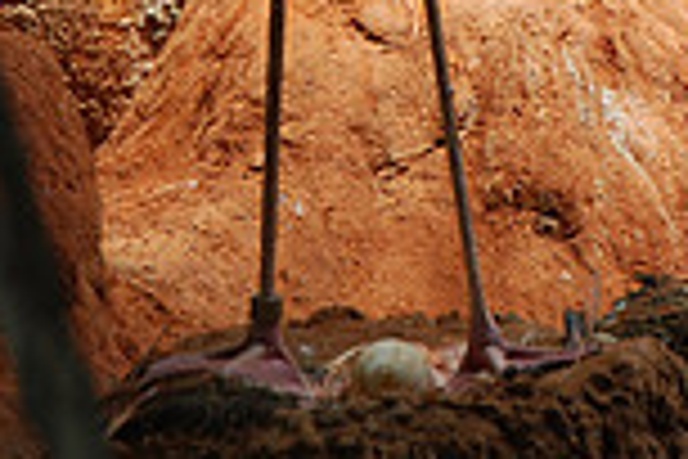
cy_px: -374
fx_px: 10873
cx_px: 423
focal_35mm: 569
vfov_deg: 2.4
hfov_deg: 3.6
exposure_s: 1/250
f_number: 5.6
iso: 200
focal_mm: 100
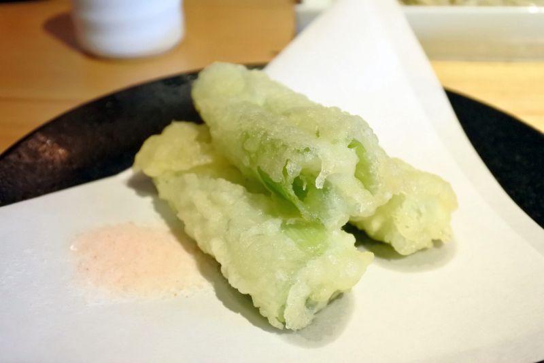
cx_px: 272
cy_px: 182
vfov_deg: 36.9
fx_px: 544
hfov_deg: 53.1
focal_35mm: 36
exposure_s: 1/40
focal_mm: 13.4
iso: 1600
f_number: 4
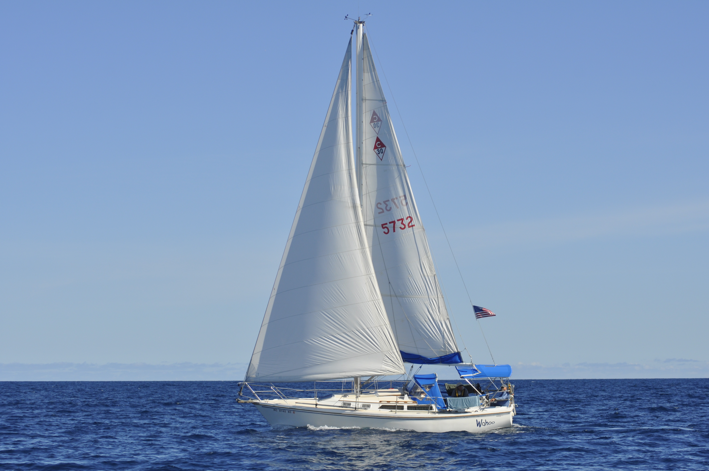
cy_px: 236
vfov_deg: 13.0
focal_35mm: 105
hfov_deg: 19.5
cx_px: 354
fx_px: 2065
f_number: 7.1
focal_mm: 70
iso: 200
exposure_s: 1/800
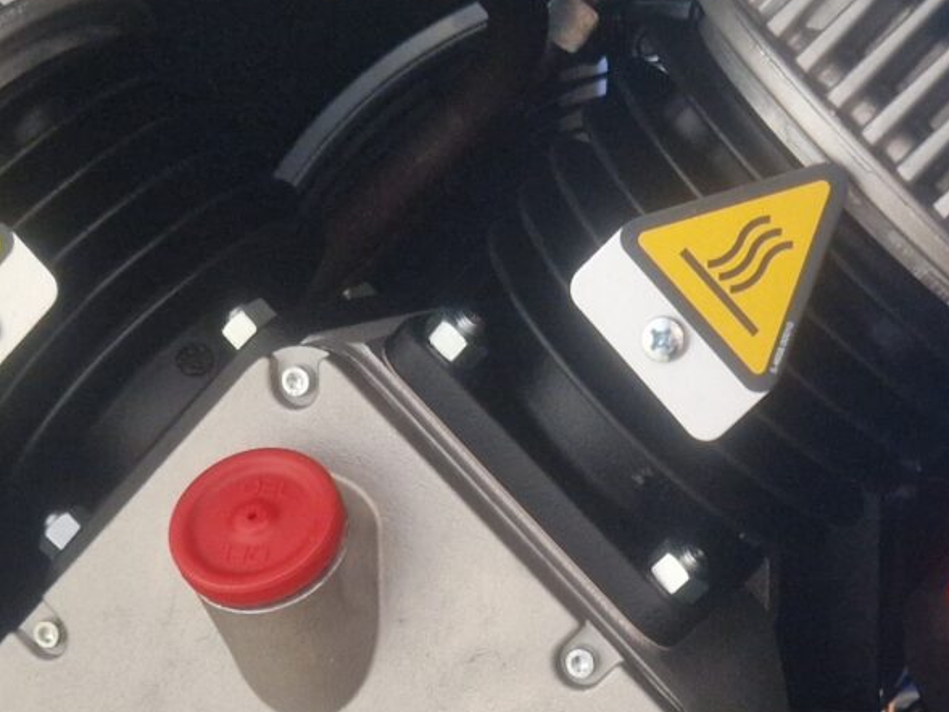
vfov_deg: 18.1
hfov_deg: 24.4
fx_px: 2194
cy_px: 672
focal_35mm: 80
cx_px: 516
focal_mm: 5.4
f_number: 1.8
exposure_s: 1/50
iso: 800
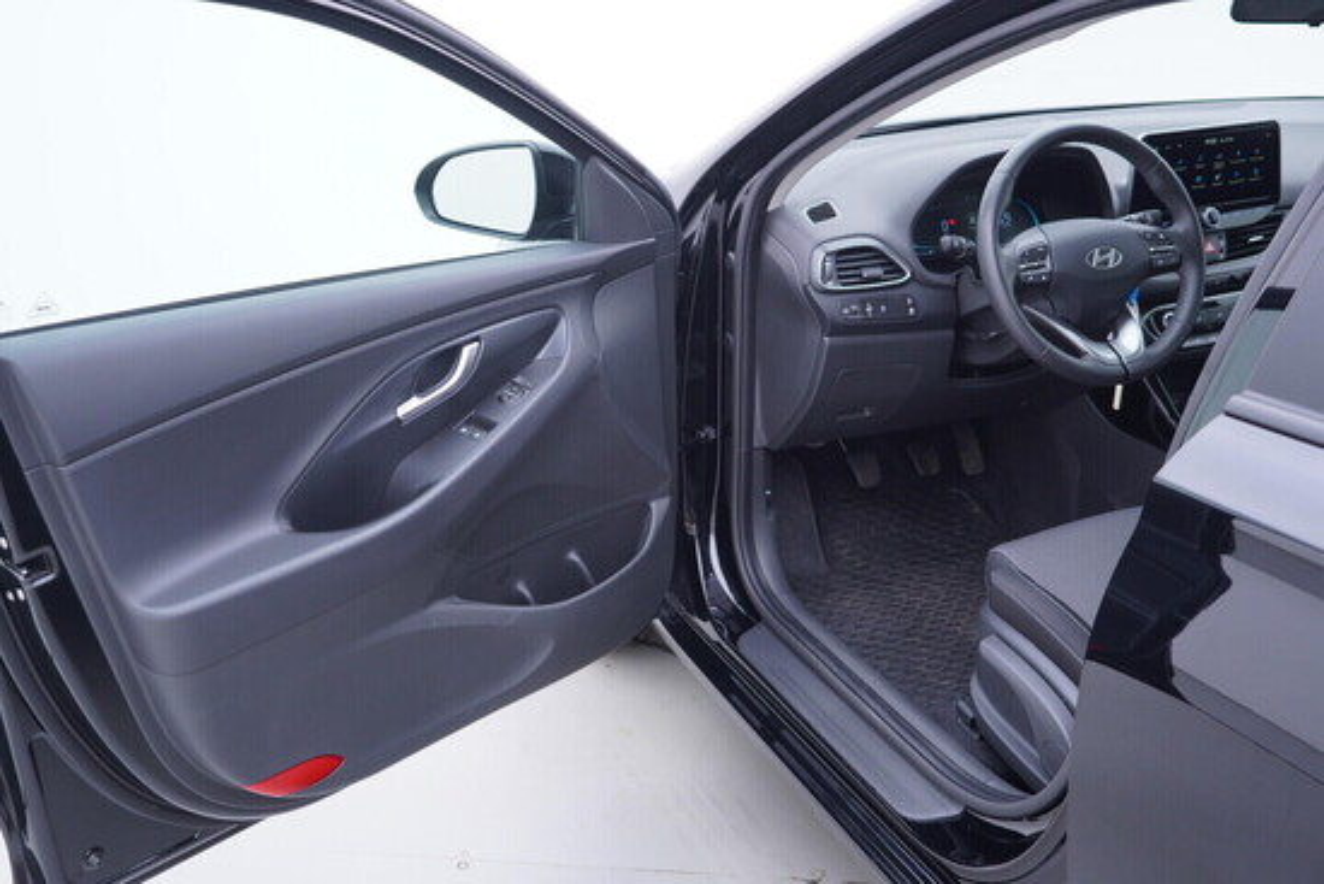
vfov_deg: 36.9
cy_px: 442
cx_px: 662
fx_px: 1324
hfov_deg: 53.1
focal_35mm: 36
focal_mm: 24
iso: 160
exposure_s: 1/40
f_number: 2.8
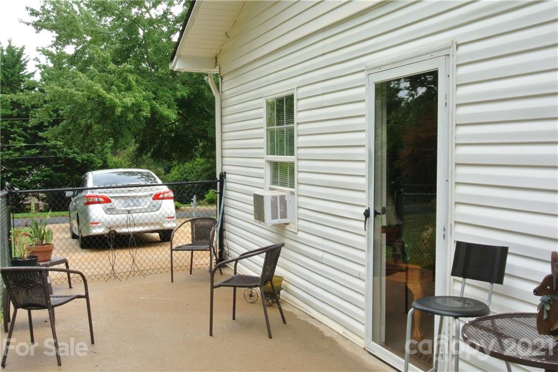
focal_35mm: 37
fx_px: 574
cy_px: 186
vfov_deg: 36.0
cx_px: 279
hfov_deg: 51.9
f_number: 16
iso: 400
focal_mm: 14
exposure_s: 1/60
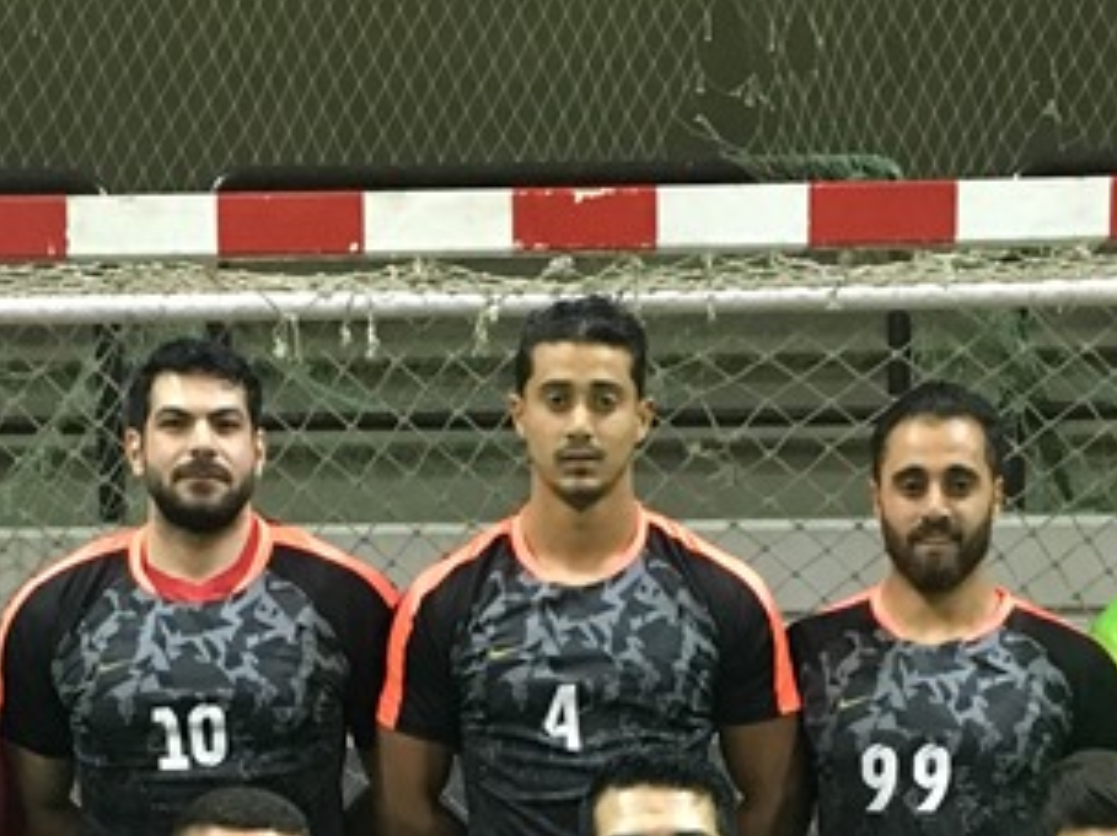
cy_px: 1109
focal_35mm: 98
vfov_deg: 14.4
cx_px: 464
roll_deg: +0.9
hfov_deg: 20.0
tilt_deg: -6.1
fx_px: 3161
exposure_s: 1/17
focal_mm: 4.15
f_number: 2.2
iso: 200
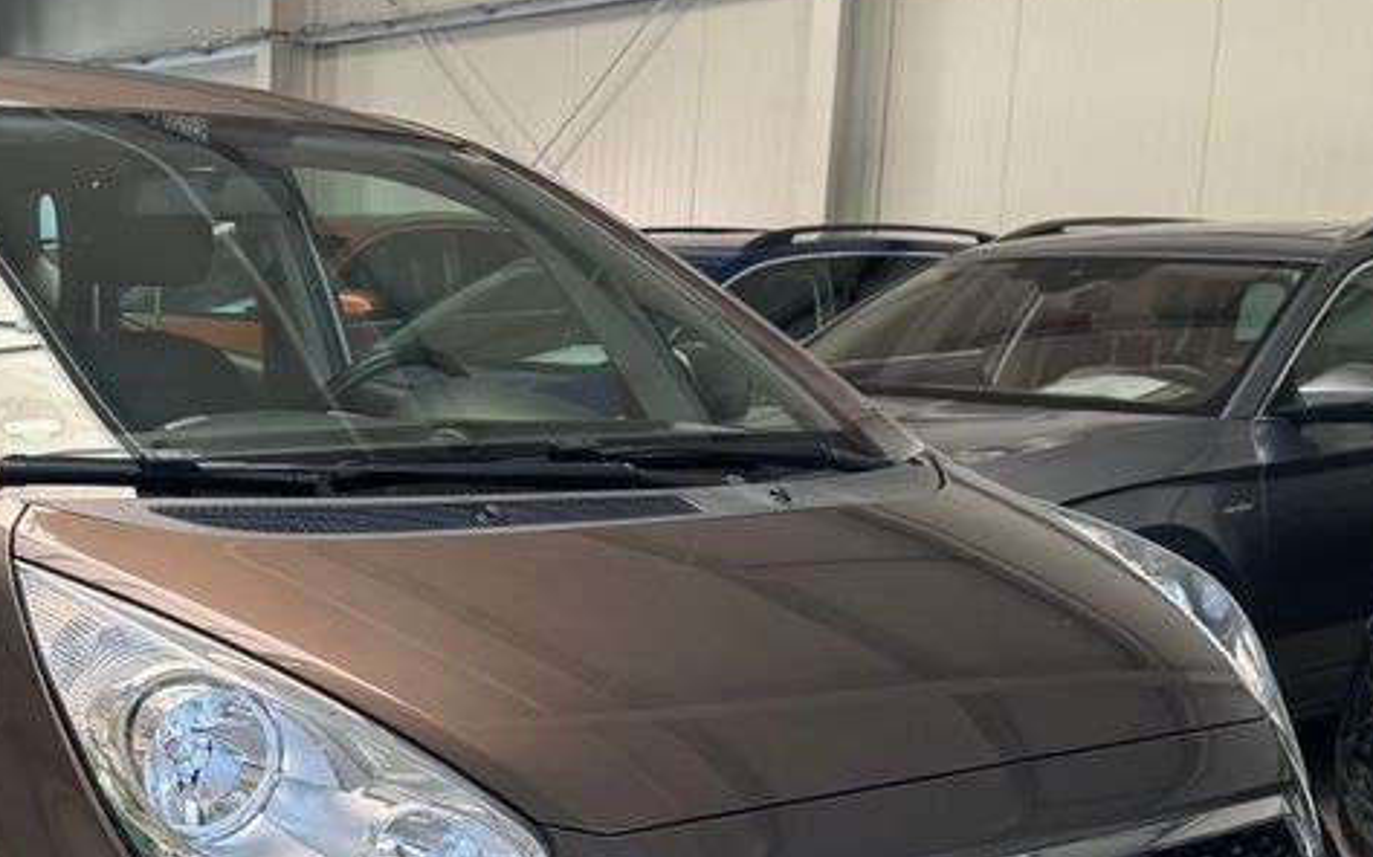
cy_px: 744
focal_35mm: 55
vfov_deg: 23.0
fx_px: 2058
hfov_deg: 35.9
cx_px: 304
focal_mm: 6.76
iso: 200
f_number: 1.78
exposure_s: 1/121
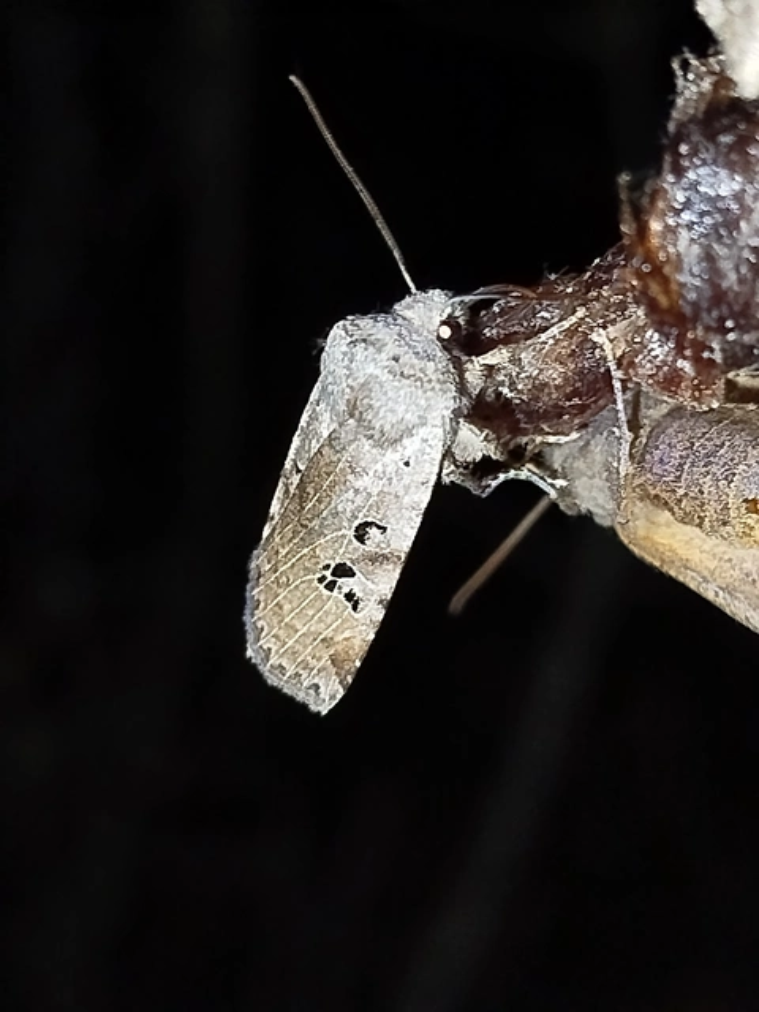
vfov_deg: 21.1
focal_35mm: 93
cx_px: 380
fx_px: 2719
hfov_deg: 15.9
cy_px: 506
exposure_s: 1/33
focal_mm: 5.31
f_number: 1.7
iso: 320
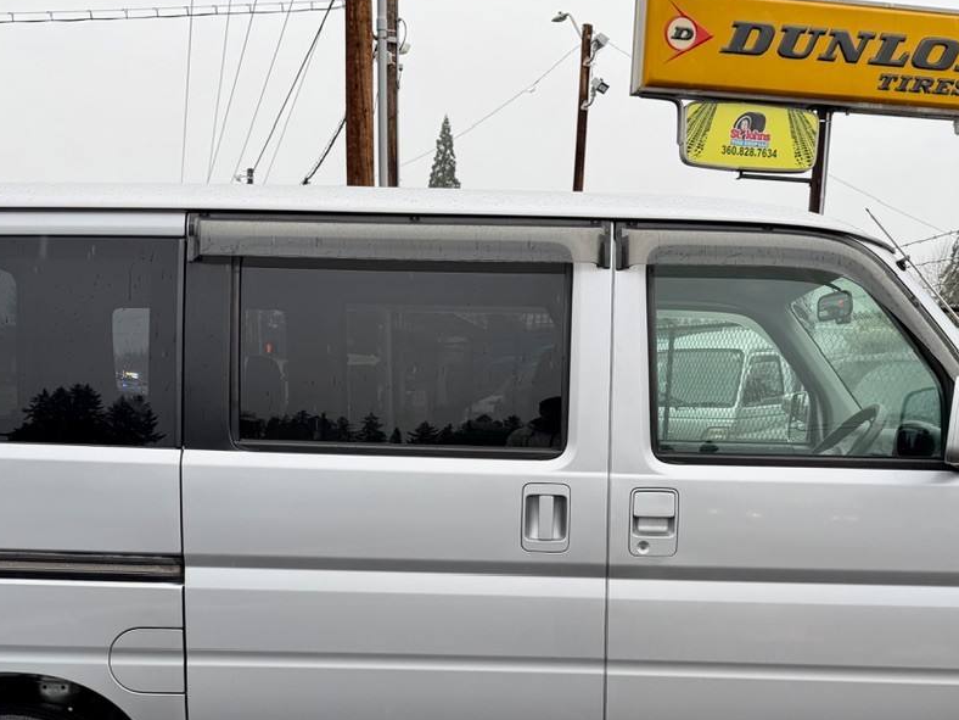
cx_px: 512
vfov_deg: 35.7
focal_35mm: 39
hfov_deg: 47.8
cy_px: 566
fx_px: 1080
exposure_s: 1/410
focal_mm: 6.76
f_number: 1.78
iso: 80
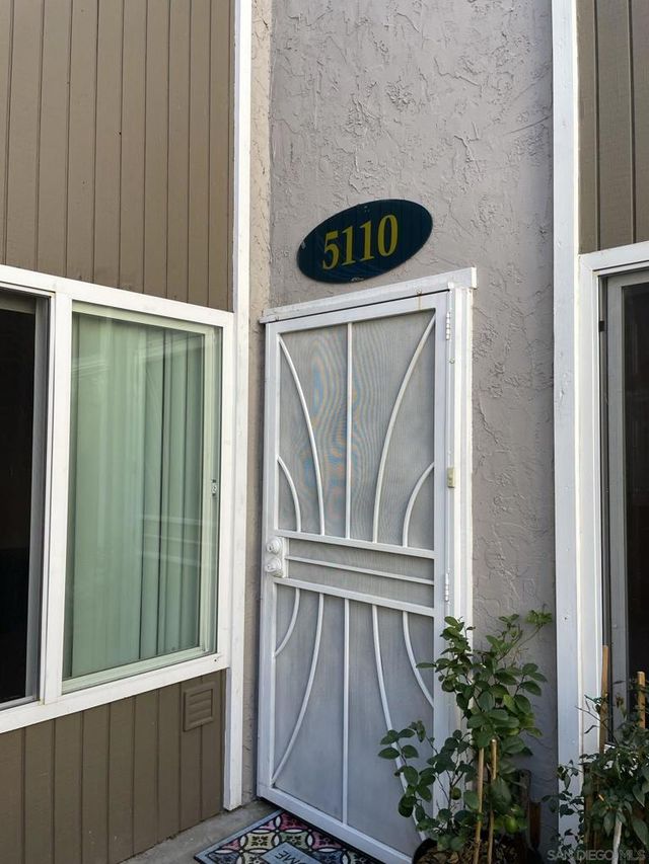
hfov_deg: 53.1
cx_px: 324
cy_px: 432
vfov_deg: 67.3
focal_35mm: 26
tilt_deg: +6.5
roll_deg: +0.4
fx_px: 650
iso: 32
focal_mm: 4.2
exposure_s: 1/430
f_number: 1.6
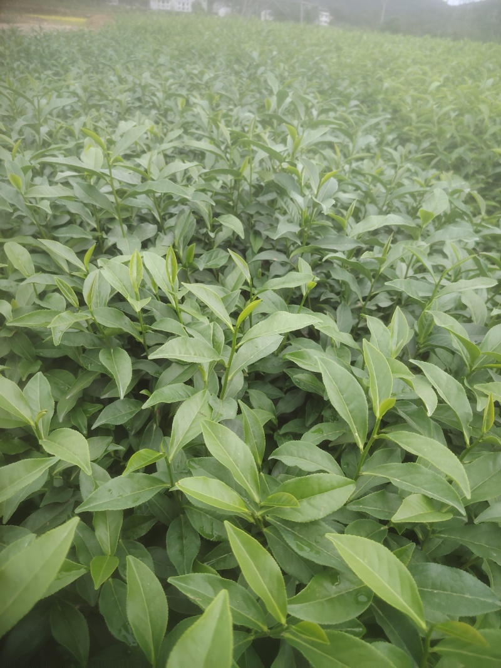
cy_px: 334
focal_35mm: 24
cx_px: 250
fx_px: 463
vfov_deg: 71.6
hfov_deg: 56.8
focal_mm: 5.25
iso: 450
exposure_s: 1/900
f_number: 1.75
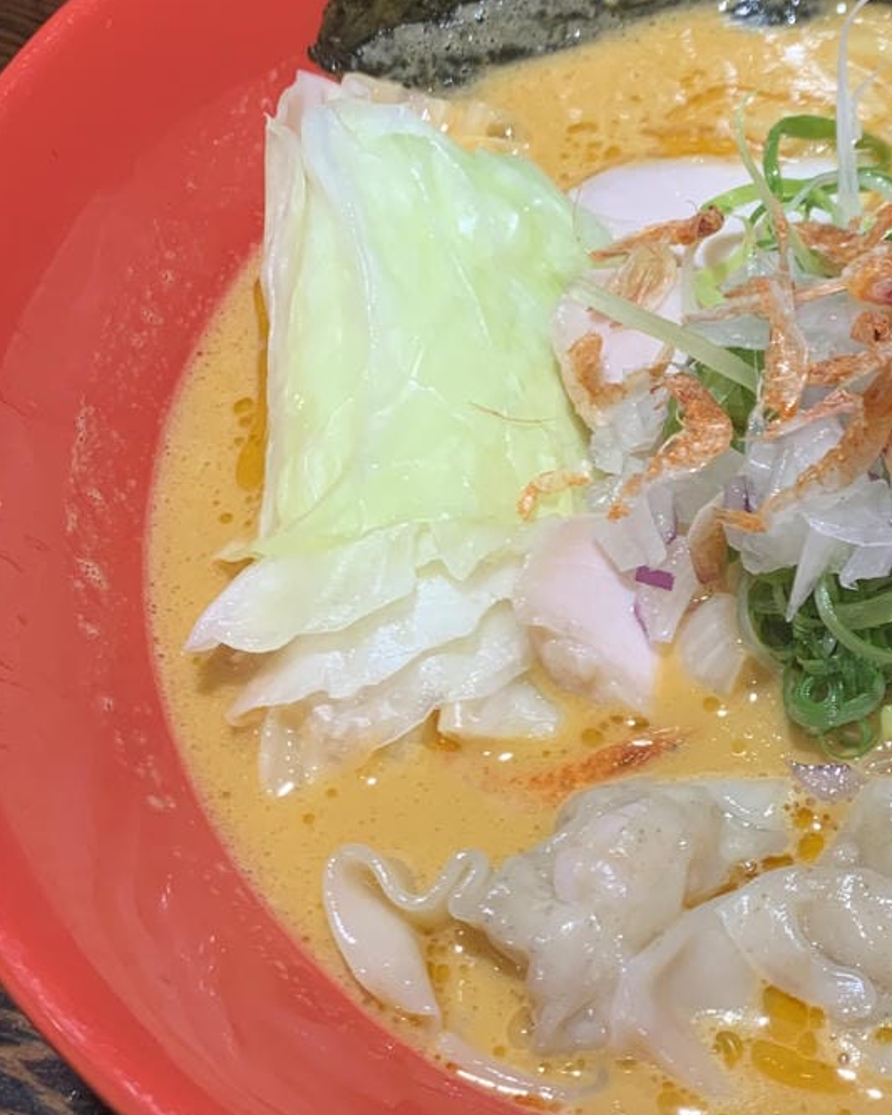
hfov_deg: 24.1
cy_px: 564
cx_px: 850
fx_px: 2013
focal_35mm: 61
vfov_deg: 31.0
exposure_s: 1/120
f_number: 1.8
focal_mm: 4.25
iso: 100
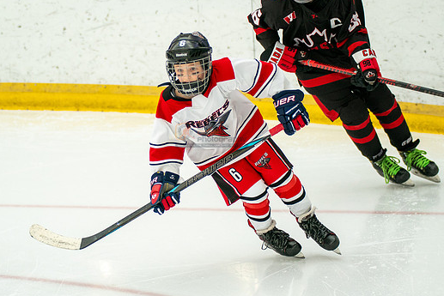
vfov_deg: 6.6
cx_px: 199
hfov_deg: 9.9
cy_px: 100
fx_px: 2566
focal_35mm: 208
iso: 1600
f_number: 3.2
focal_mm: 120
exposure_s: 1/2500
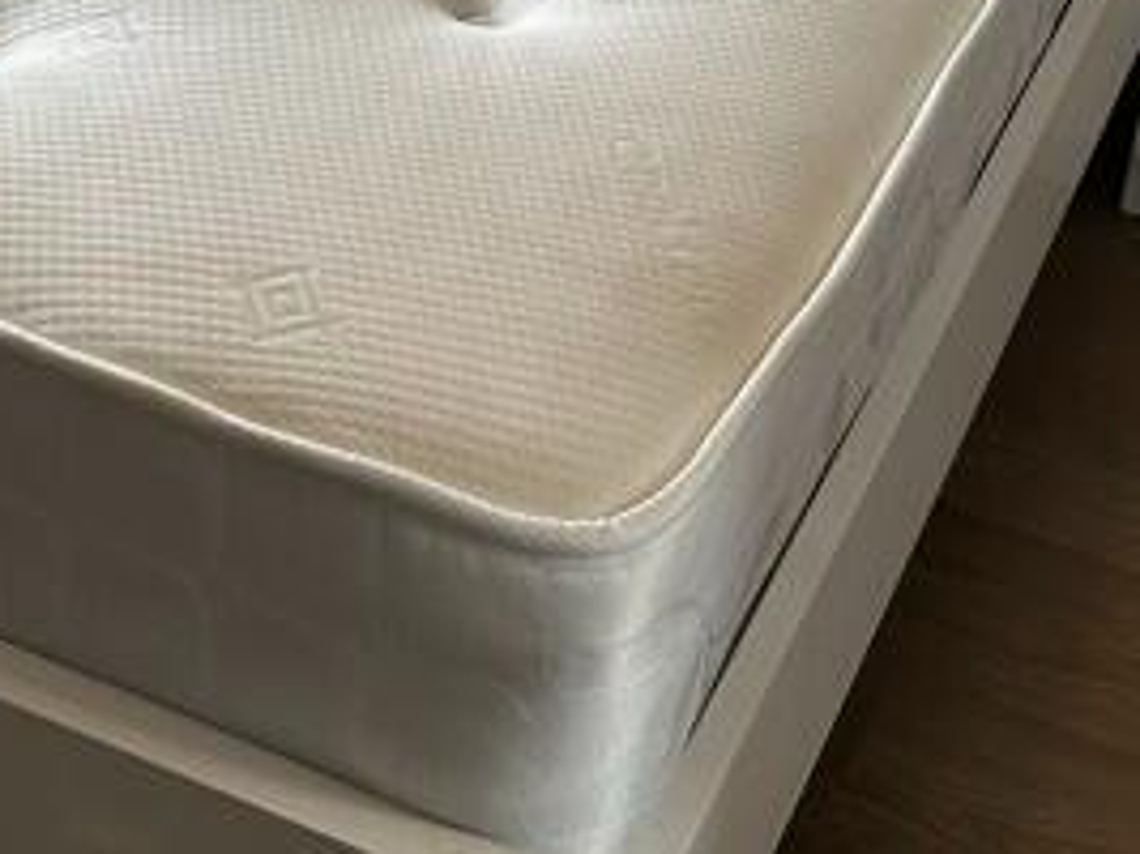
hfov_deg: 21.0
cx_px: 218
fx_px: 3028
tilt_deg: -19.7
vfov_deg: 15.0
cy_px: -406
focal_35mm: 92
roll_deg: -5.8
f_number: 1.78
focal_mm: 6.86
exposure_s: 1/234
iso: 64
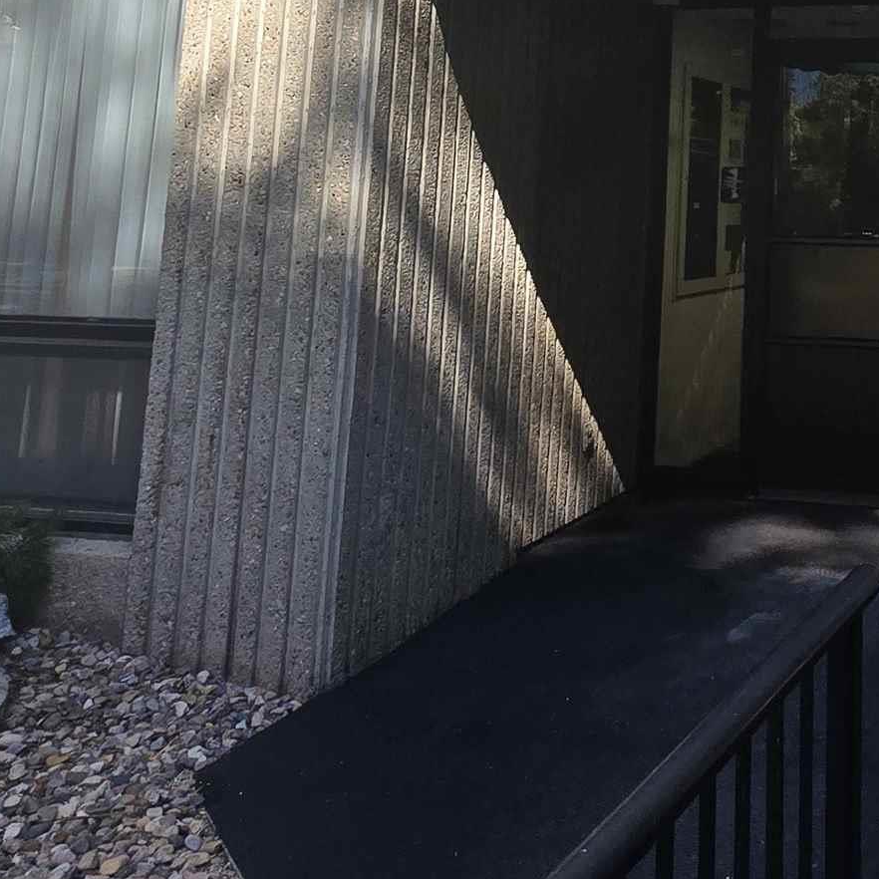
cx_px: 948
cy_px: 11
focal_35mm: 40
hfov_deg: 36.1
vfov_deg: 37.6
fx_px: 1149
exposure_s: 1/1129
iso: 50
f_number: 2.2
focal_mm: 2.2
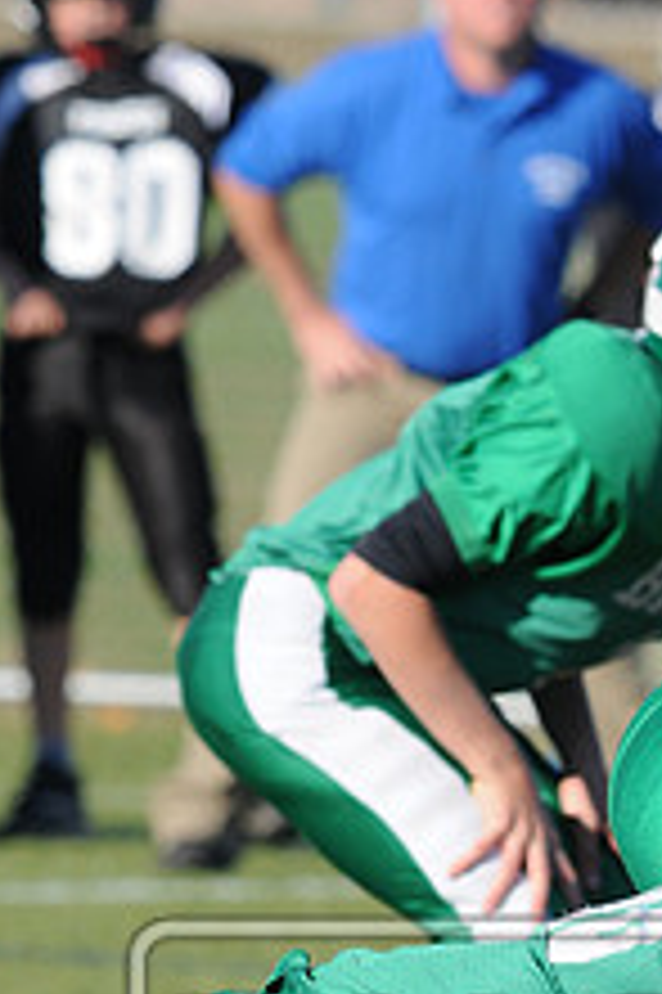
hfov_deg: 1.2
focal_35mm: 1179
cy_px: 1129
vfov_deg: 1.8
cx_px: 808
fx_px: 32569
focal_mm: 300
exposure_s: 1/500
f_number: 7.1
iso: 200
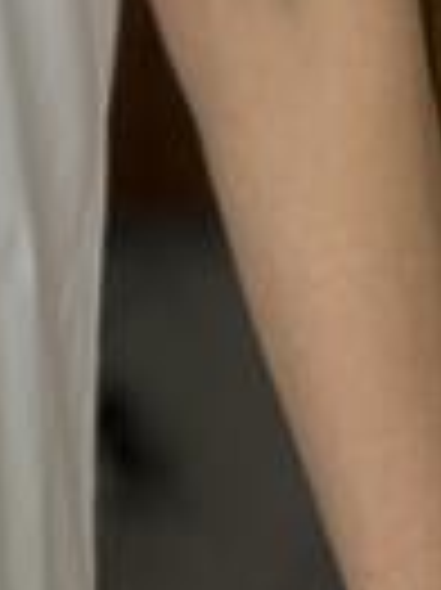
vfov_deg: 6.4
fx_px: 5189
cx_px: -432
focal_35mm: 305
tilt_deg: -5.8
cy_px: -311
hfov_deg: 4.8
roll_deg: +0.0
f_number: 2.8
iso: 64
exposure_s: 1/121
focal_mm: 9
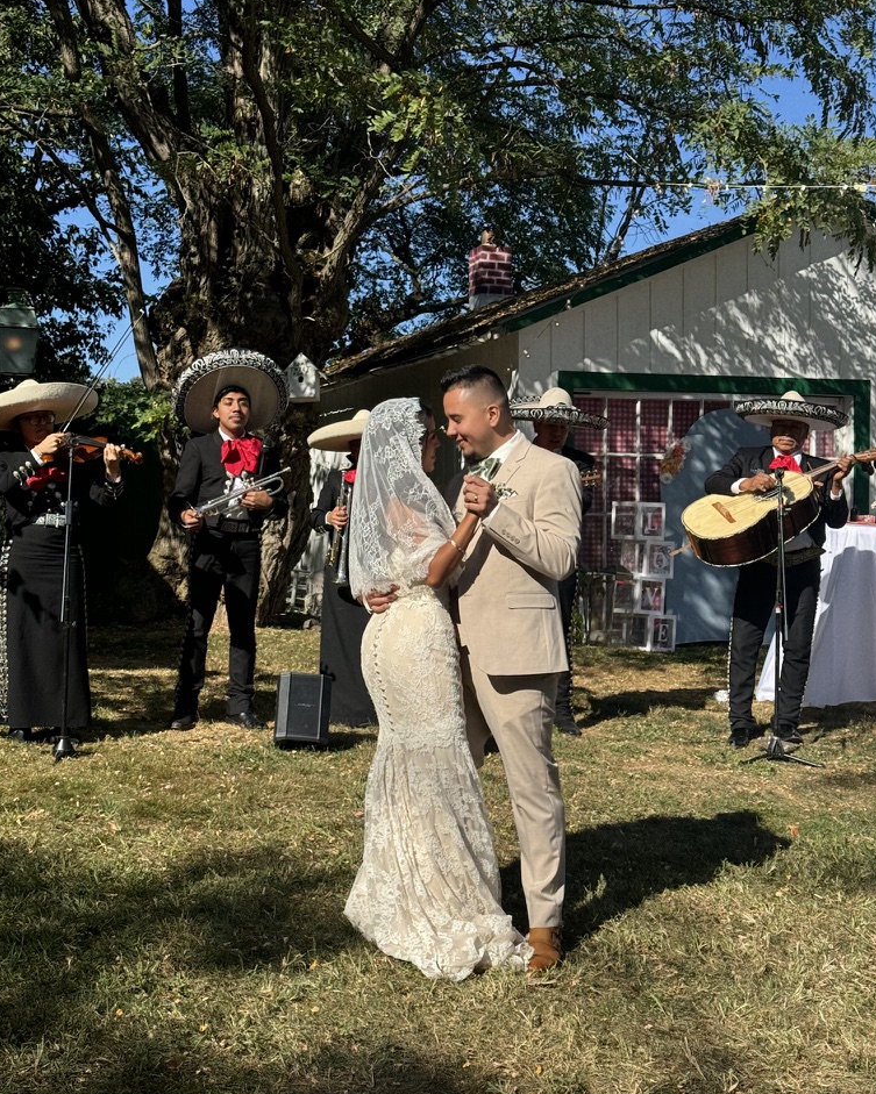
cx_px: 443
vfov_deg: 36.6
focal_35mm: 51
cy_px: 563
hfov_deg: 29.7
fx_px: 1653
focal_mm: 6.76
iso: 64
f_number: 1.78
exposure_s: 1/3096
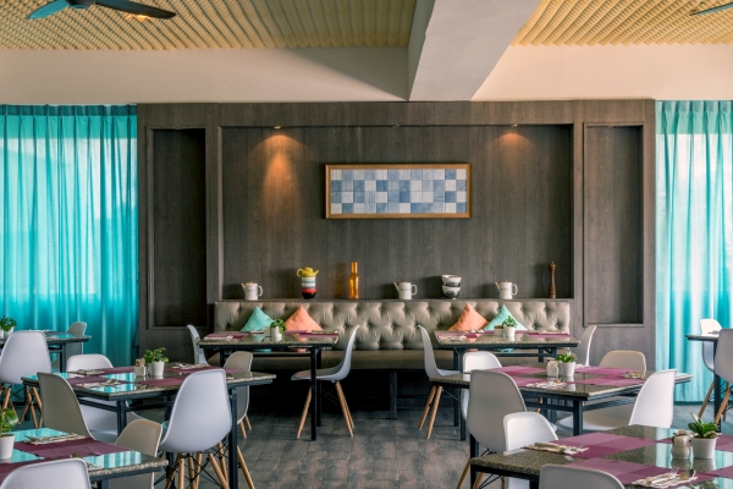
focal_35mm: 56
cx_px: 366
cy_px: 244
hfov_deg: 35.6
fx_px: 1140
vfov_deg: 24.2
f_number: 16
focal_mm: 56
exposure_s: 1/4
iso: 250
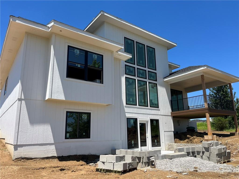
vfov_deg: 53.1
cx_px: 120
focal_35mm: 26
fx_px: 180
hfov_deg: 67.3
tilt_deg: +13.1
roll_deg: +1.1
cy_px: 90
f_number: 1.6
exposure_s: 1/3049
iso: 50
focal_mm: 5.1
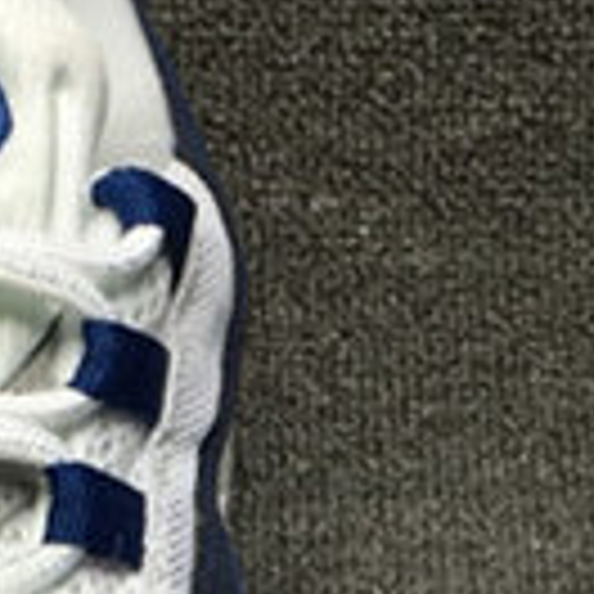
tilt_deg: -43.5
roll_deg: -1.9
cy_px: 810
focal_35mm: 136
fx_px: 2640
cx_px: 454
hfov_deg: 12.8
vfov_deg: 12.4
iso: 32
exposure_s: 1/122
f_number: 2.2
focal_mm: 4.15
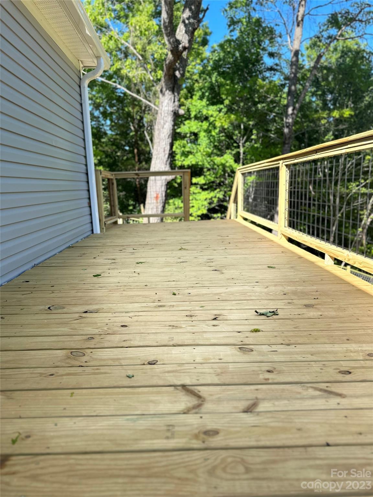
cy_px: 248
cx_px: 186
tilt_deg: -9.7
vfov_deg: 71.6
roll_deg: +1.0
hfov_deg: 56.8
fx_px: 345
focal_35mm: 24
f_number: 1.78
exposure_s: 1/1131
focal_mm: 6.86
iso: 80
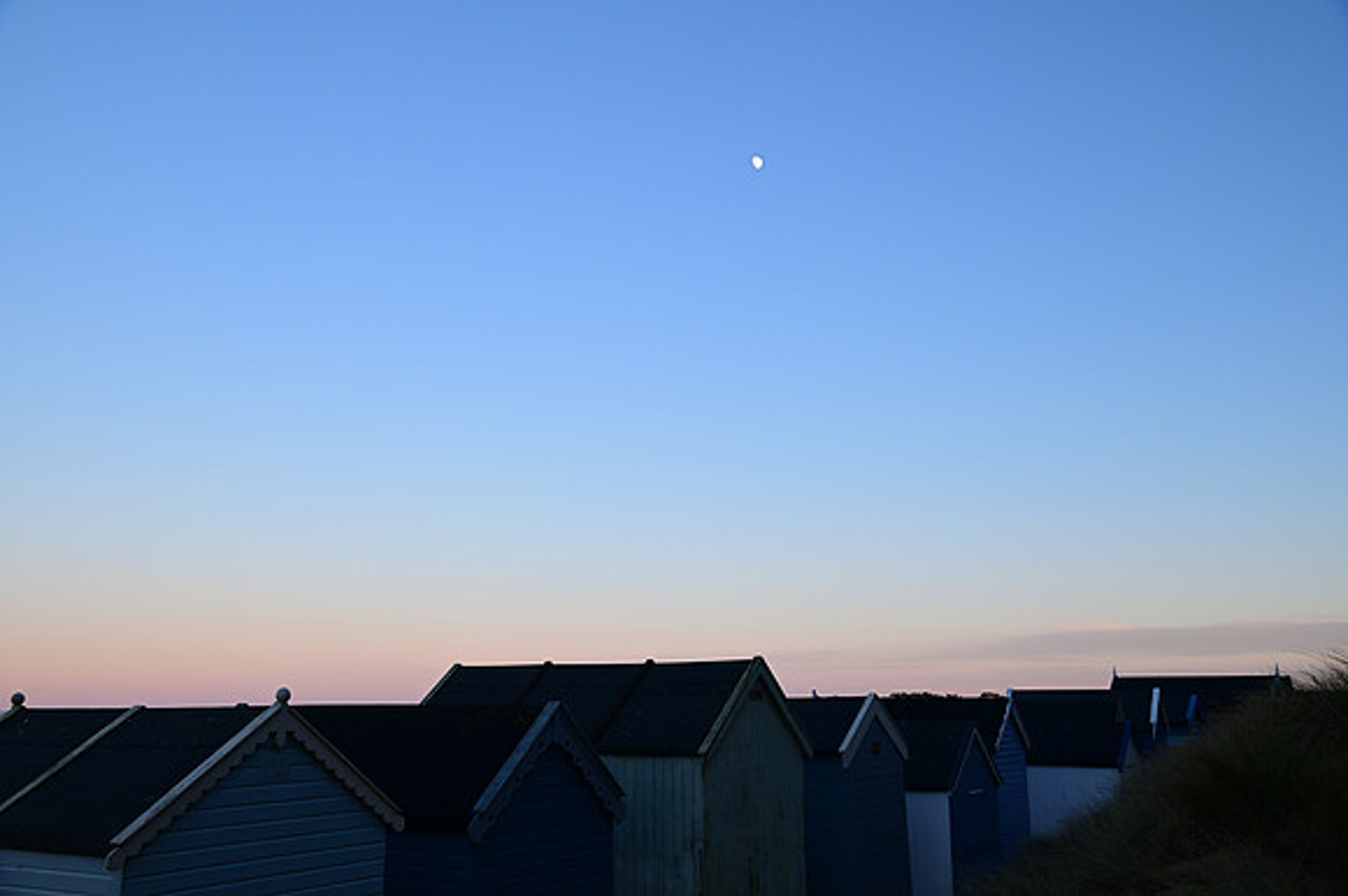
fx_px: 1197
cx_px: 674
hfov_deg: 58.7
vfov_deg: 41.1
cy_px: 448
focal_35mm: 32
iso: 400
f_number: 7.1
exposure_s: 1/160
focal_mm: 32
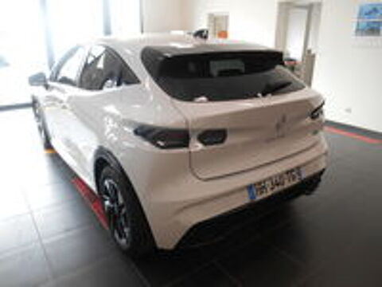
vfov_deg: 53.1
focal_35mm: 26
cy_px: 144
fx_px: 287
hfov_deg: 67.3
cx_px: 191
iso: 140
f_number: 3.4
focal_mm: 4.7
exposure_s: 1/30
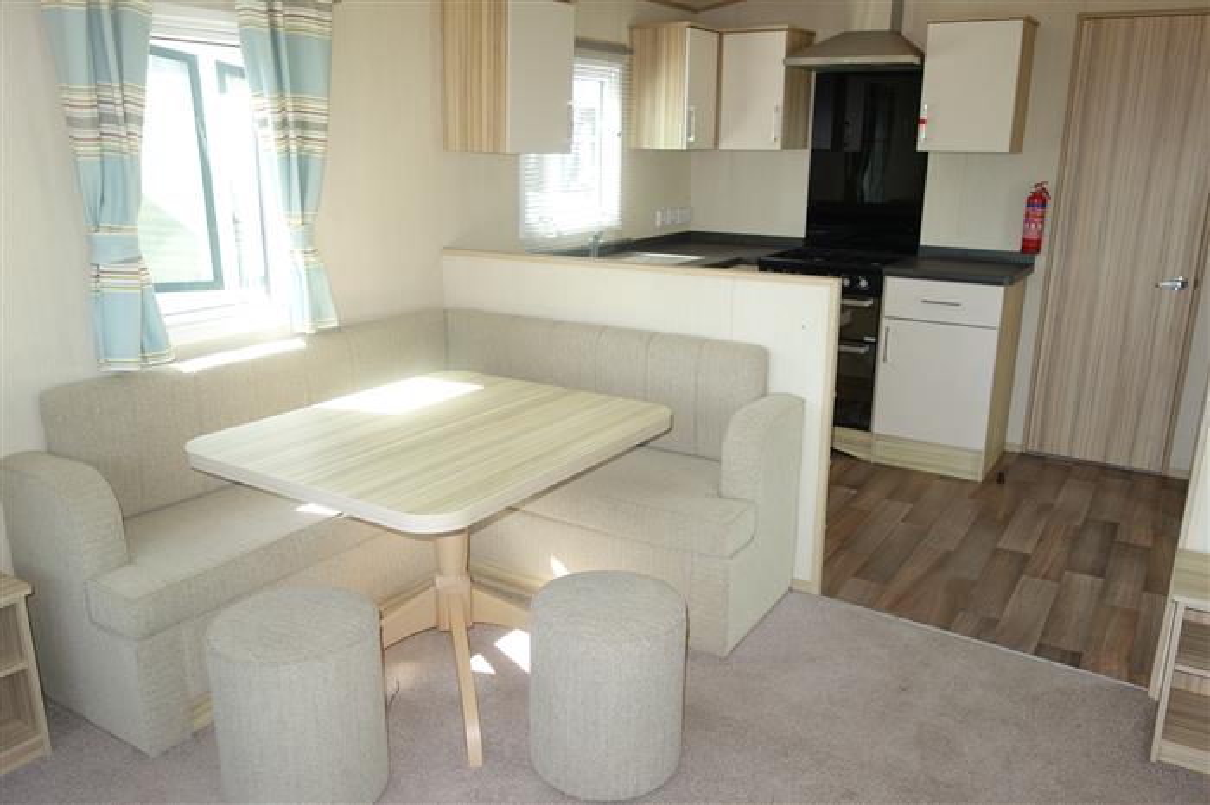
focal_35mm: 28
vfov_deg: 46.4
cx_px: 605
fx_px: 941
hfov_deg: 65.5
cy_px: 402
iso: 160
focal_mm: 10.4
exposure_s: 1/250
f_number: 2.2
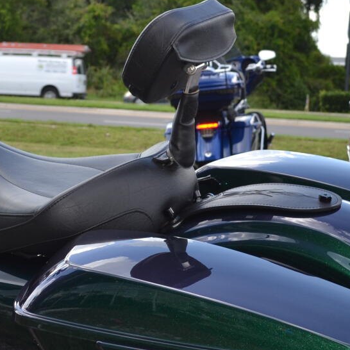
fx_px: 1281
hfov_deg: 15.4
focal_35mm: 112
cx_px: 52
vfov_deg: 15.5
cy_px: 223
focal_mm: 24
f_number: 5.6
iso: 100
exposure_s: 1/200
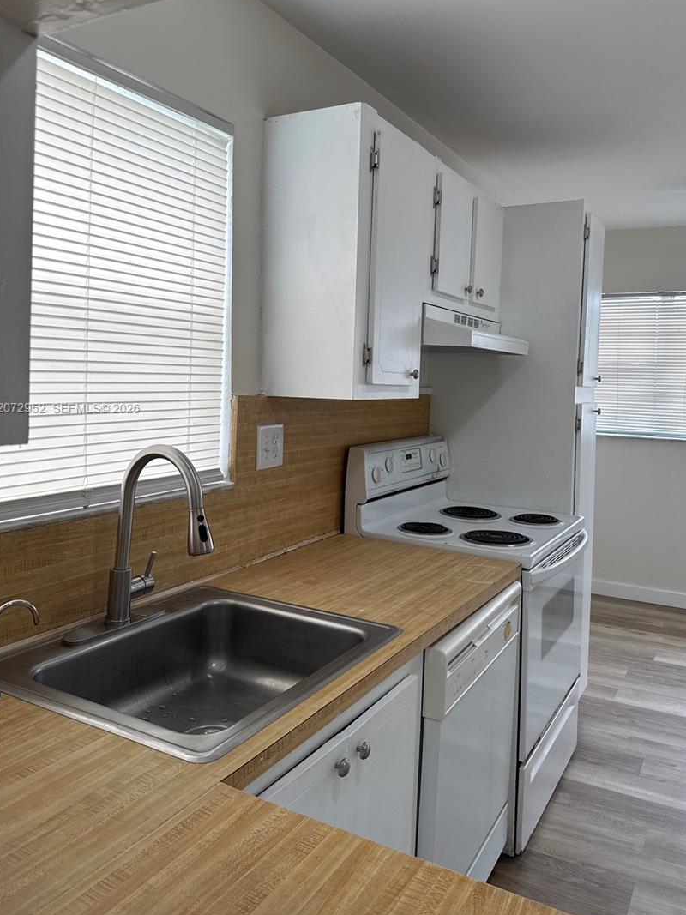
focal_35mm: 27
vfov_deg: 65.2
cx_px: 366
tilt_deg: -0.6
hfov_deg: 51.3
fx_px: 714
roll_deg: -1.3
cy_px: 409
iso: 80
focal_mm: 6.76
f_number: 1.78
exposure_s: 1/351
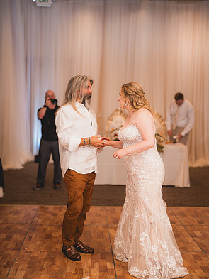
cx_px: 103
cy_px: 148
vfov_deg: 34.9
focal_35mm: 55
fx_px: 443
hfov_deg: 26.6
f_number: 1.2
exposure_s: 1/250
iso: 125
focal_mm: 50
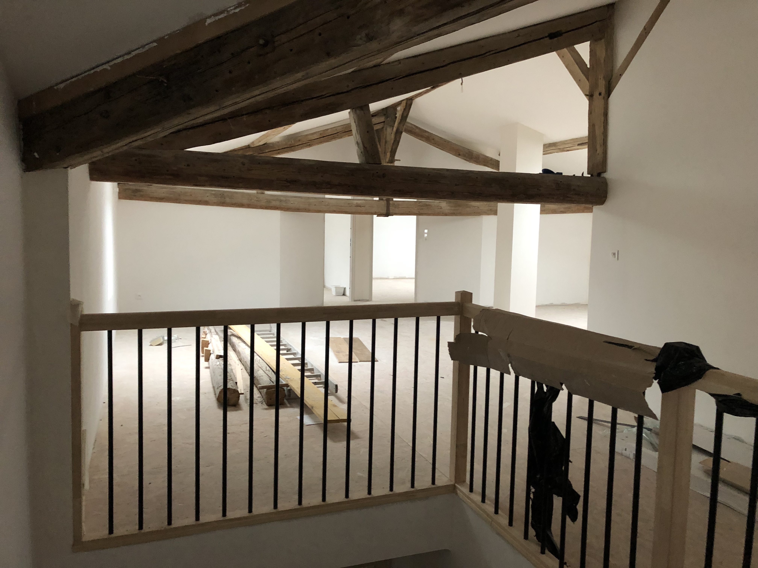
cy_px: 284
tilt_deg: -6.0
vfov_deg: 49.7
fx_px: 613
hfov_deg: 63.4
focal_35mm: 28
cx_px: 379
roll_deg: -1.3
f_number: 1.8
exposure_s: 1/15
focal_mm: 3.99
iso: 100
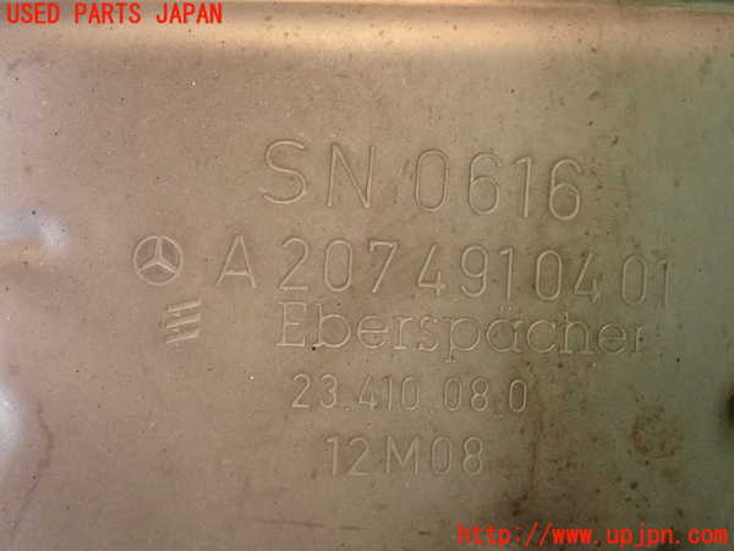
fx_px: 1633
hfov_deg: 25.3
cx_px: 367
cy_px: 276
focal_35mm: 77
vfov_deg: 19.1
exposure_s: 1/125
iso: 1600
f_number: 4.1
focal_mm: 13.65
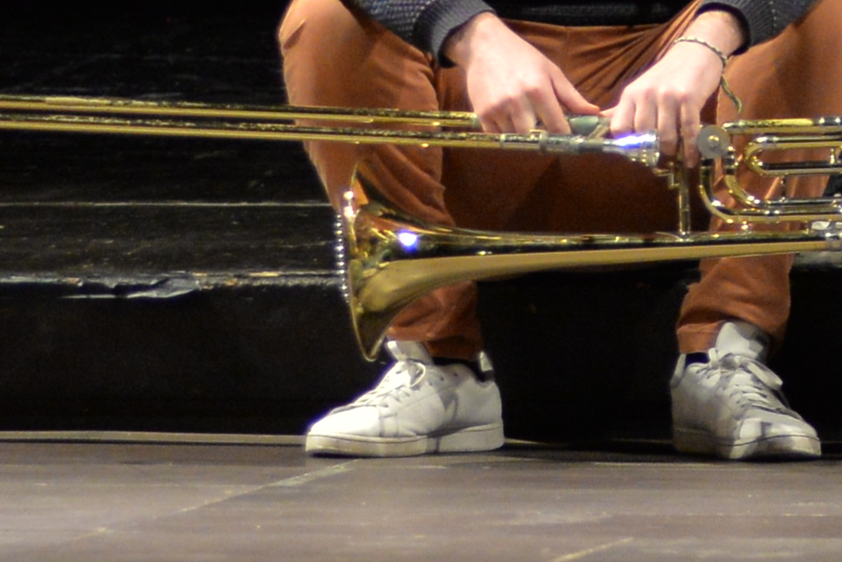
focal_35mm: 536
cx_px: 2206
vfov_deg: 2.6
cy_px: -680
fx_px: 12539
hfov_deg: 3.8
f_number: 2.8
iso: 1600
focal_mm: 86
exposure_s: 1/200
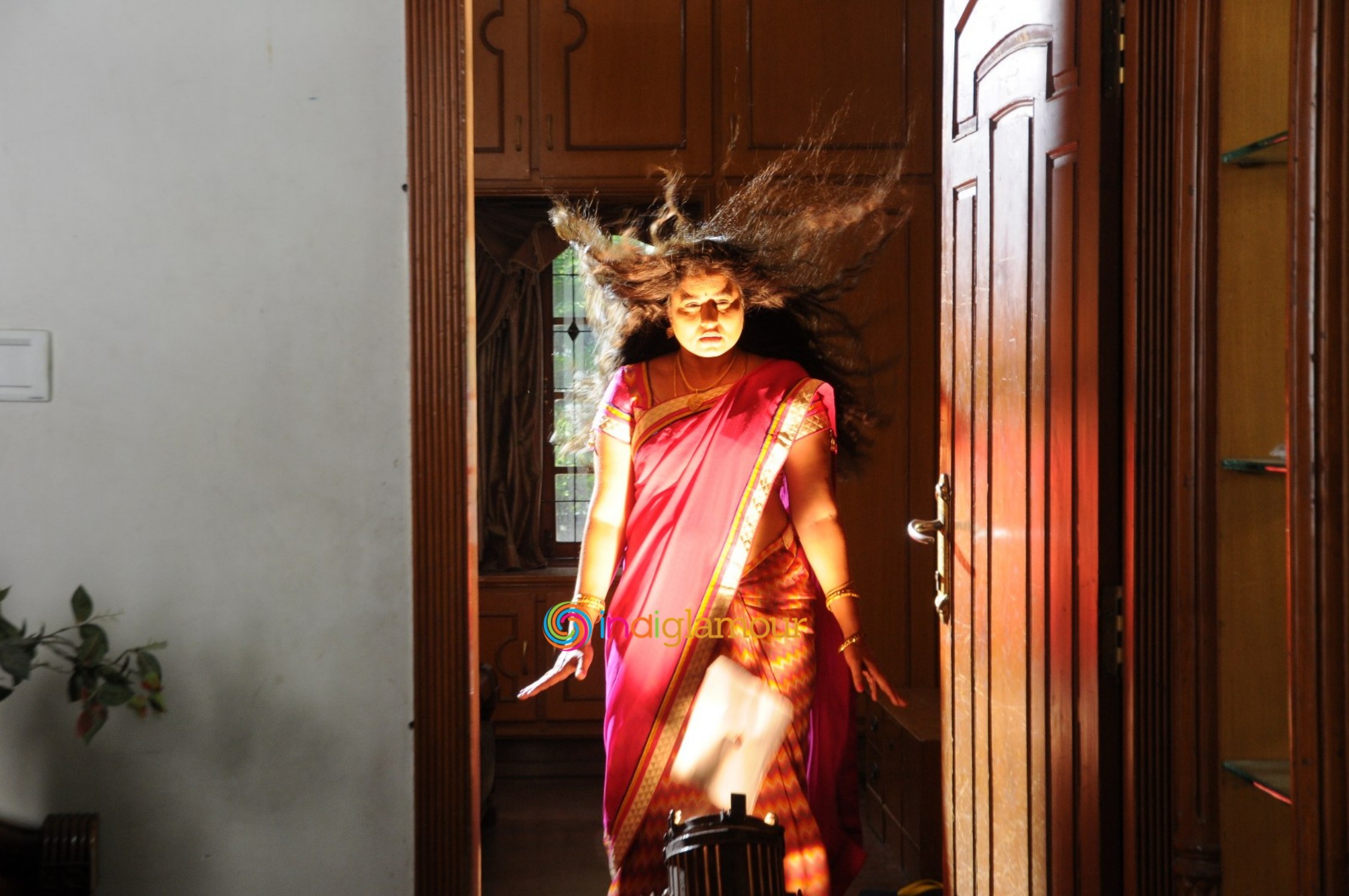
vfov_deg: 20.1
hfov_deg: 29.9
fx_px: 2526
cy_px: 448
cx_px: 674
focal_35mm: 68
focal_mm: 45
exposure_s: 1/80
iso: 640
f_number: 4.8
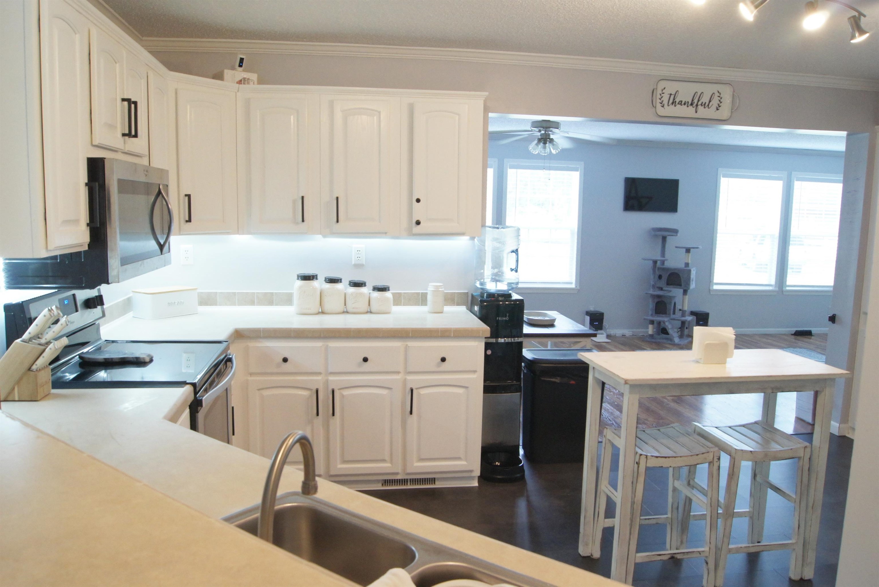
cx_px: 440
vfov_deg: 48.0
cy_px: 294
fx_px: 659
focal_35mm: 27
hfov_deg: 67.4
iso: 3200
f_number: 9
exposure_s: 1/40
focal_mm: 18
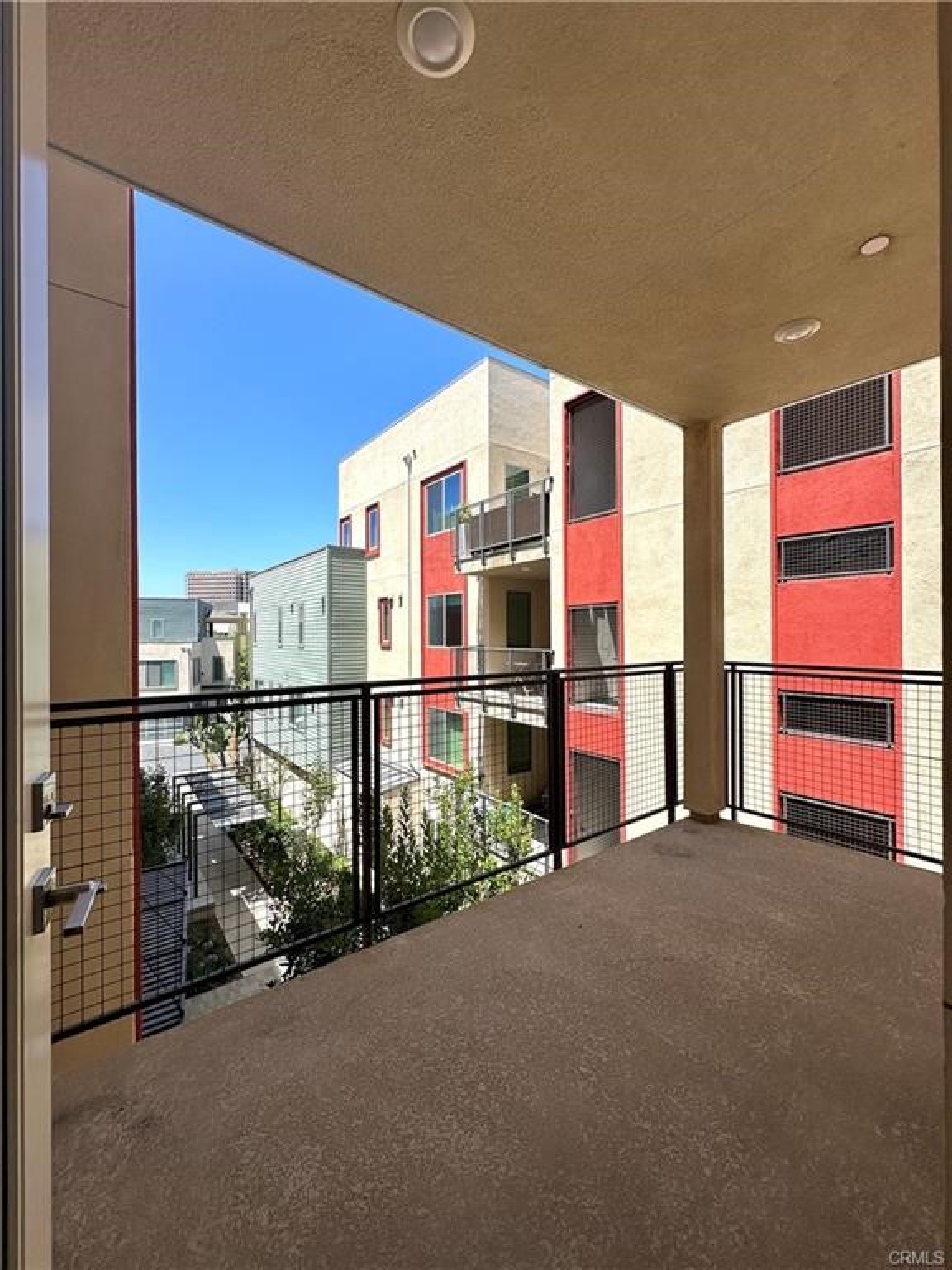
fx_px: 513
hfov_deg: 85.7
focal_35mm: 14
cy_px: 635
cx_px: 476
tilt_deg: +1.0
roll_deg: -1.5
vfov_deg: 102.1
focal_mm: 2.22
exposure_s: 1/1715
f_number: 2.2
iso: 50
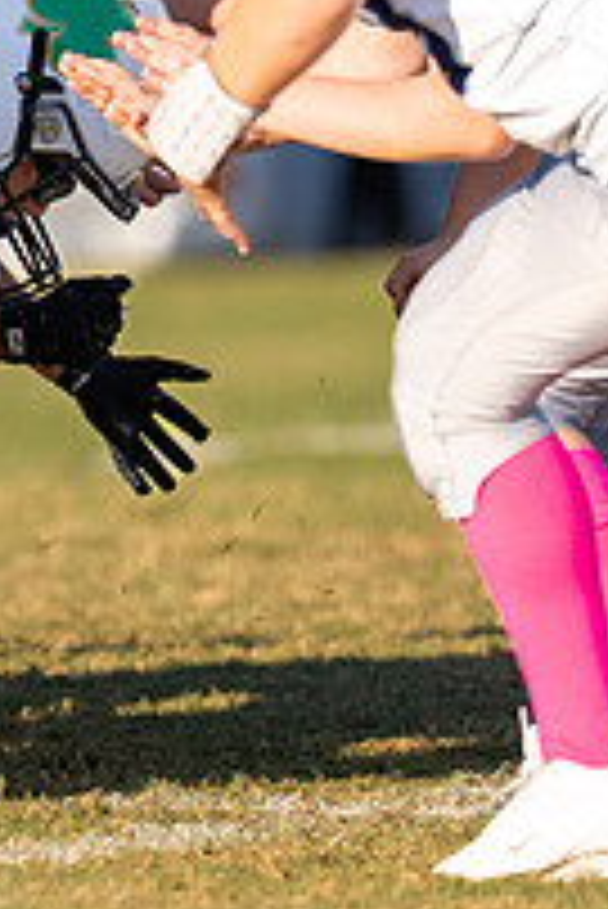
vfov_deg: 2.3
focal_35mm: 915
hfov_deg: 1.5
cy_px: 348
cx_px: -227
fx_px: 23139
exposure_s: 1/2500
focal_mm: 200
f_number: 2.8
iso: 200
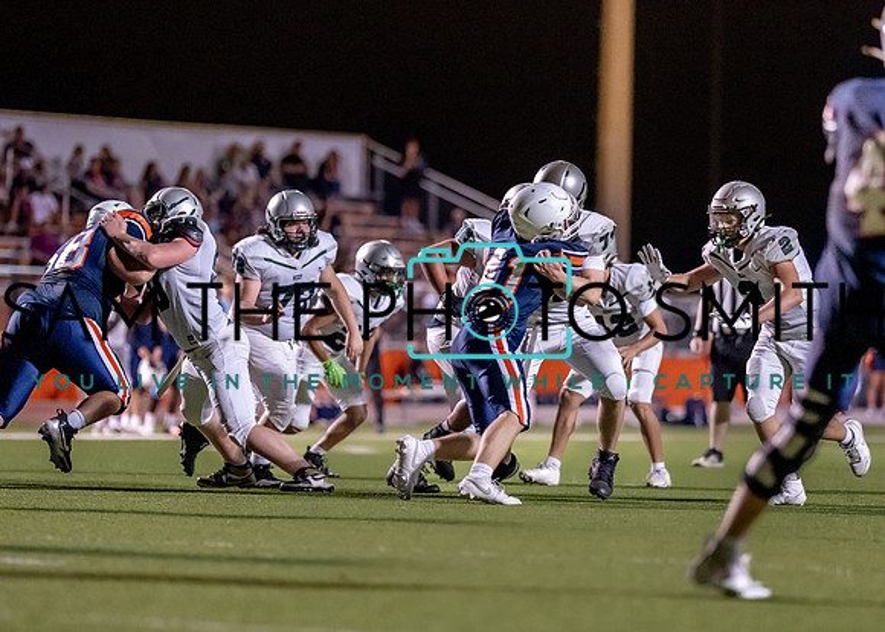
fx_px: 5715
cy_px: 313
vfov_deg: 6.3
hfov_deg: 8.9
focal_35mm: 227
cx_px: 573
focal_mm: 135
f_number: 1.8
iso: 2000
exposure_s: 1/1000
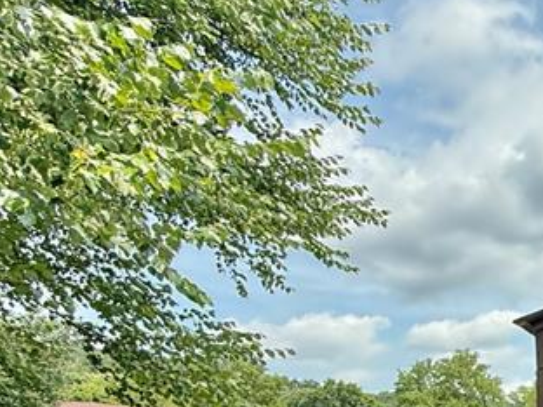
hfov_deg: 30.1
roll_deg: +0.0
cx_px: 750
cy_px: 490
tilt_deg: -0.1
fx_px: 722
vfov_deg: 27.6
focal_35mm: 46
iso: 64
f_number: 2.2
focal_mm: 2.22
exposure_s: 1/607
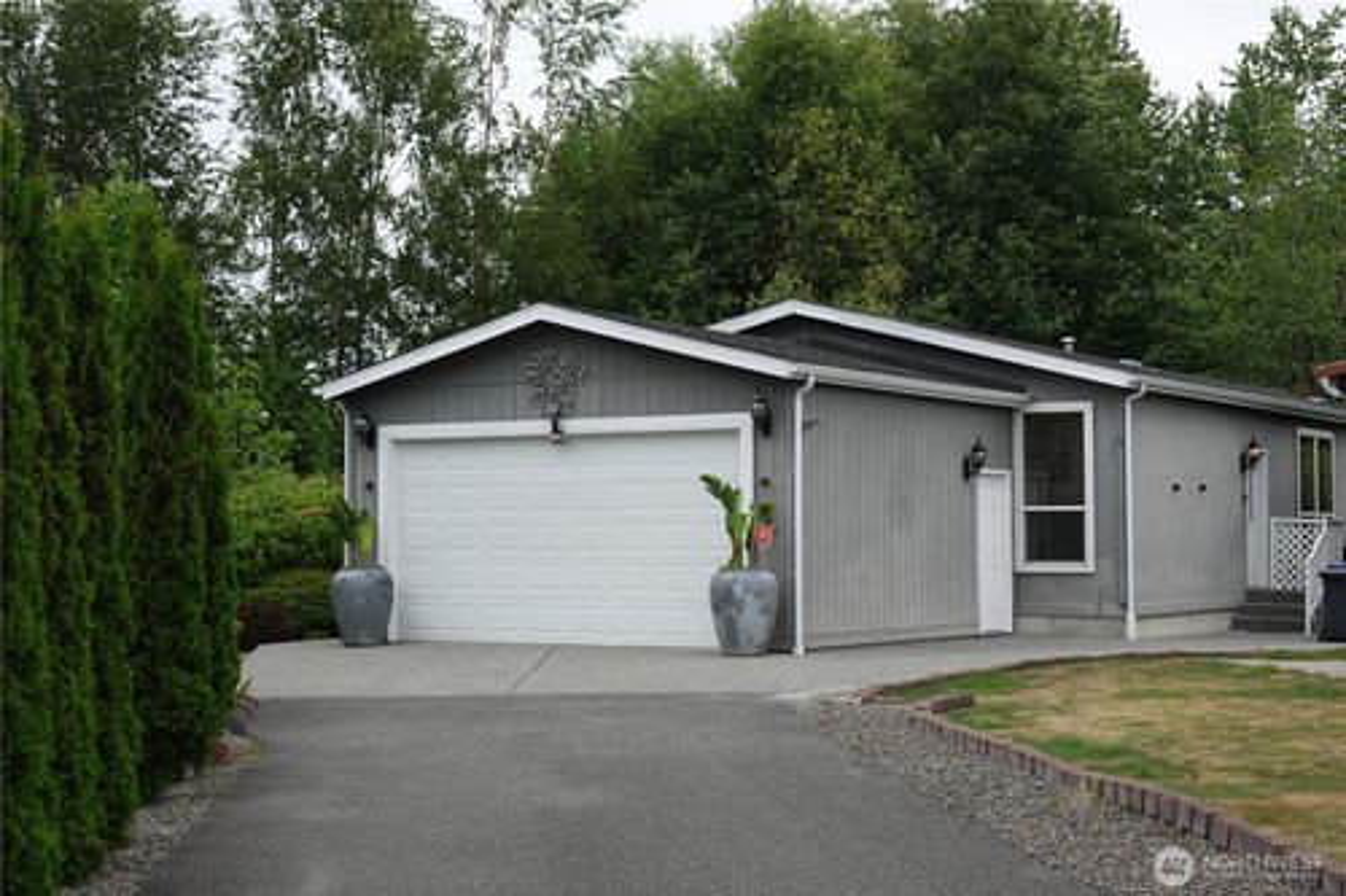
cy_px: 448
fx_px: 2168
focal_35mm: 58
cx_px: 673
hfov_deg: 34.5
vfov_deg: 23.4
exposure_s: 1/320
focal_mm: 21.32
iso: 100
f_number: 4
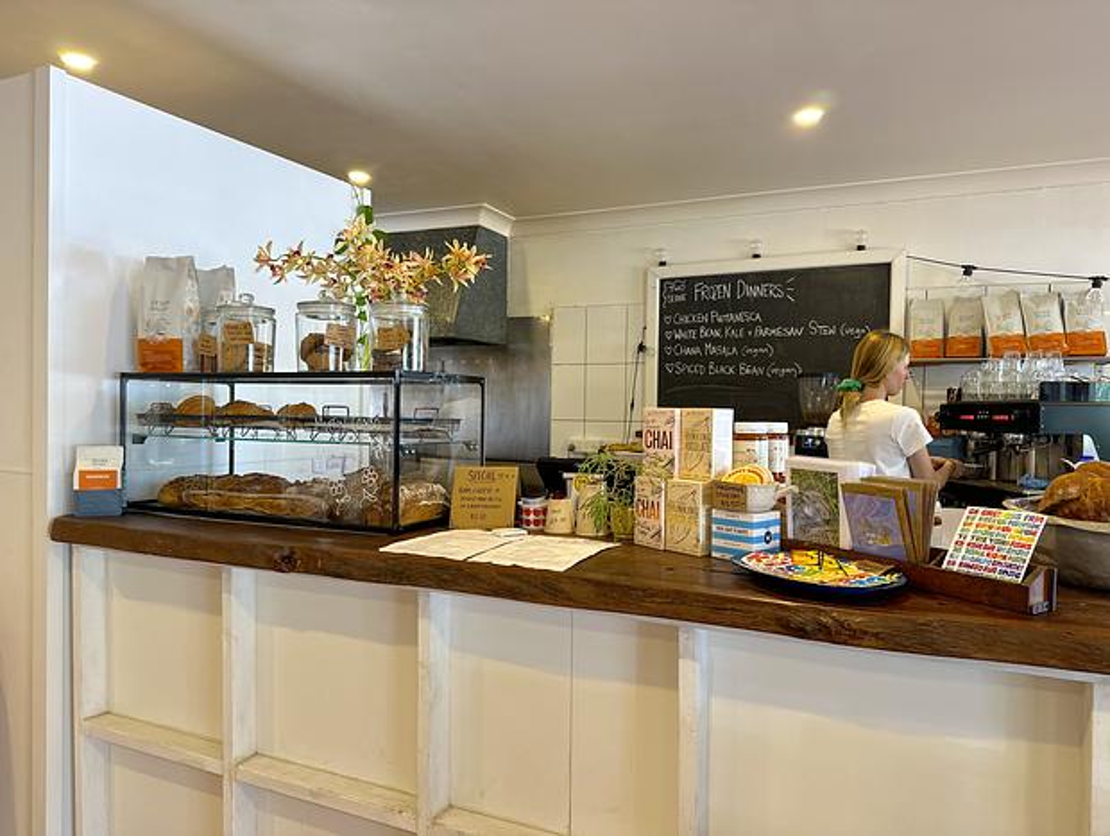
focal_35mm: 24
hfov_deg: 71.5
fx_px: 771
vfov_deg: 56.9
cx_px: 555
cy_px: 418
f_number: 1.78
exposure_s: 1/100
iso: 200
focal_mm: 6.86
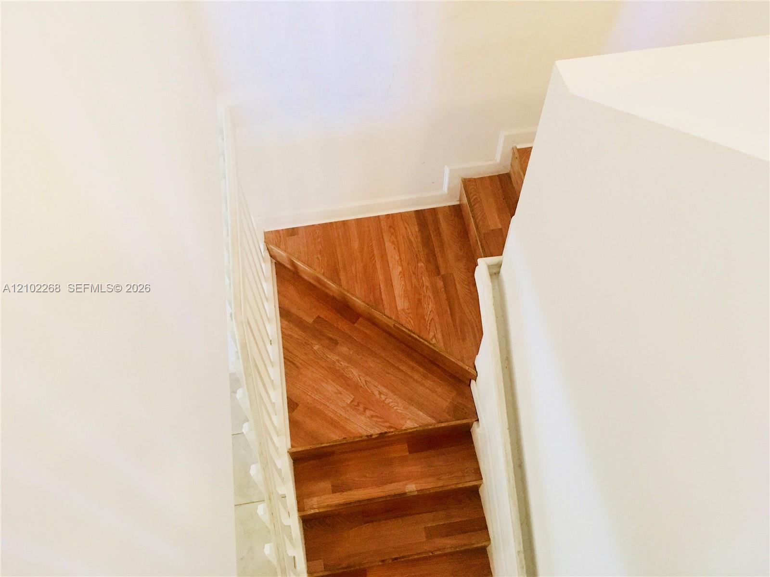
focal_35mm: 29
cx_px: 385
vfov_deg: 48.2
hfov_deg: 61.7
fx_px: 645
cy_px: 288
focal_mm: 4.15
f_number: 2.2
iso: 200
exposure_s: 1/25
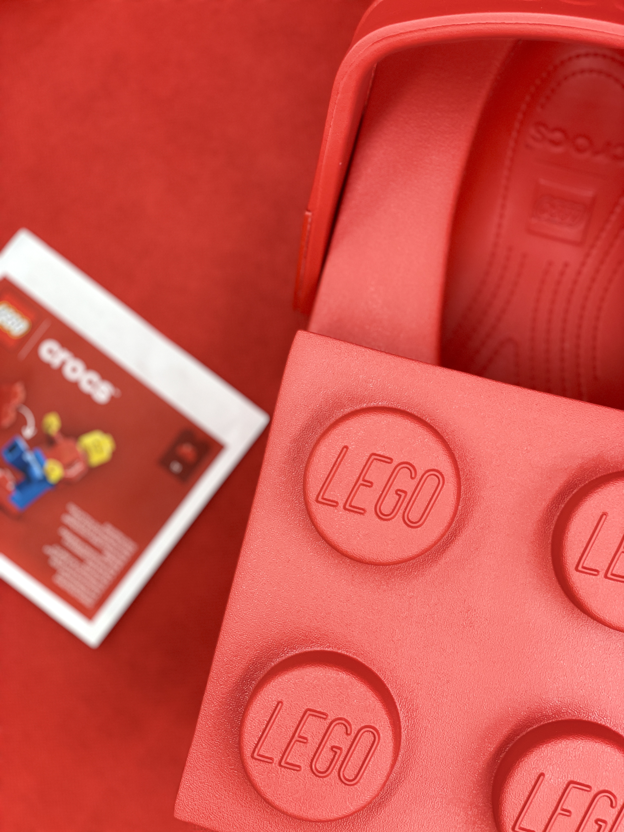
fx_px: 1250
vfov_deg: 36.8
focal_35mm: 52
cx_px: 312
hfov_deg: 28.0
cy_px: 416
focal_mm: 6
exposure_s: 1/122
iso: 32
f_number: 2
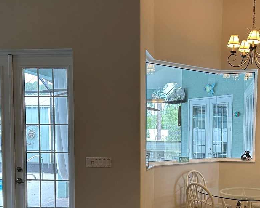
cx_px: 171
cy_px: 160
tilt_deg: -2.5
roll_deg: -0.7
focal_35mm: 48
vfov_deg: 30.8
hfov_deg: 38.4
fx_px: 369
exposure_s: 1/120
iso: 160
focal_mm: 6.86
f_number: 1.78
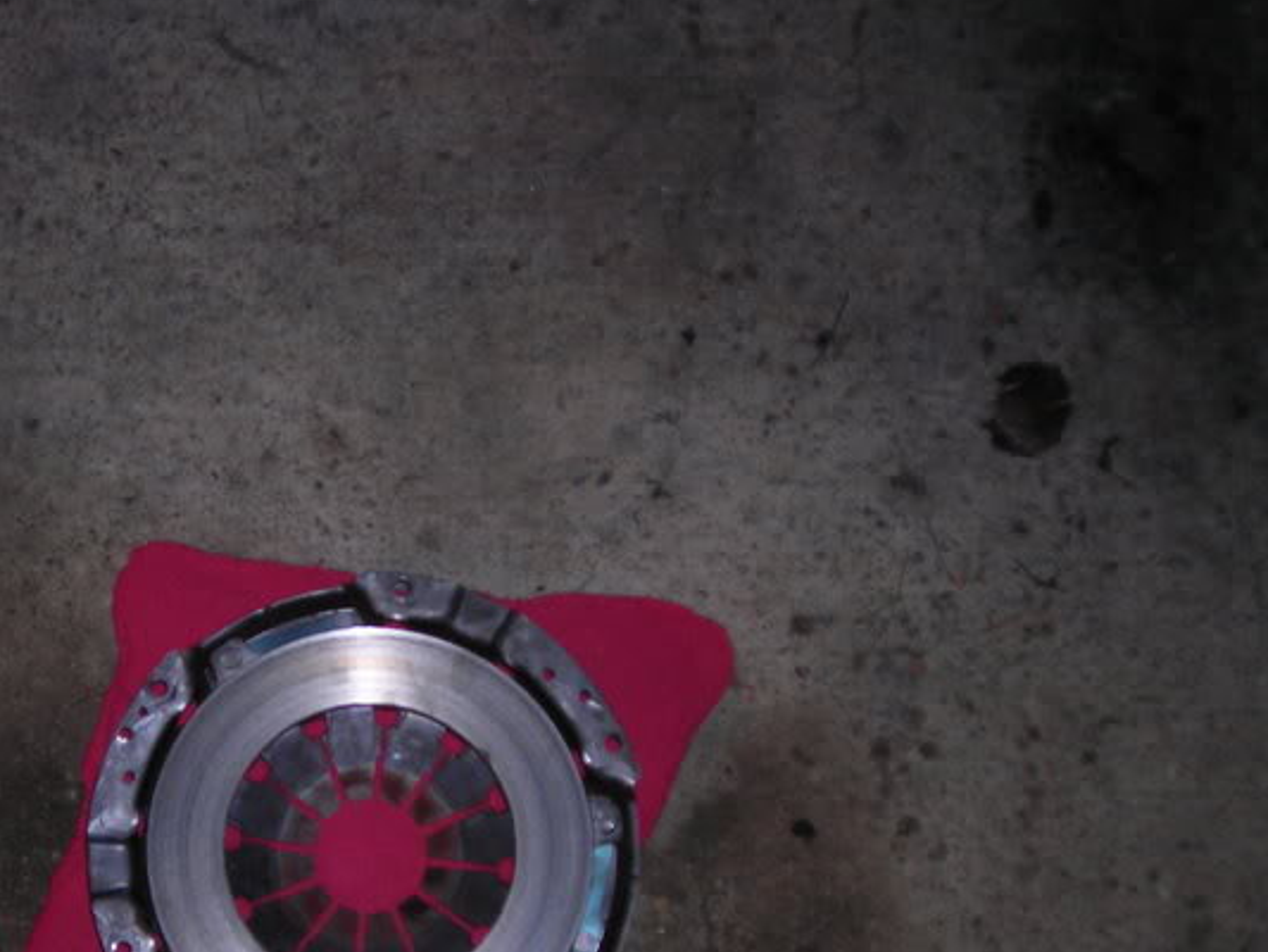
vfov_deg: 25.5
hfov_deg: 33.3
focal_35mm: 57
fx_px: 2088
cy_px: 676
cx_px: 376
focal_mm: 6.3
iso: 50
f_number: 3.2
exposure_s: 1/60.1
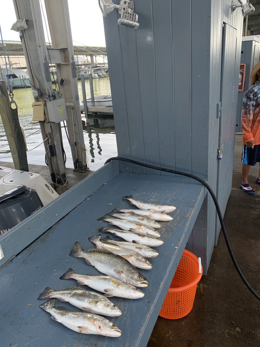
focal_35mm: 26
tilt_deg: -20.9
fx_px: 260
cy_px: 174
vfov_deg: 67.3
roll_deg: +4.1
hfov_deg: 53.1
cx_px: 130
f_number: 1.8
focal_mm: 4.25
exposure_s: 1/194
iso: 25
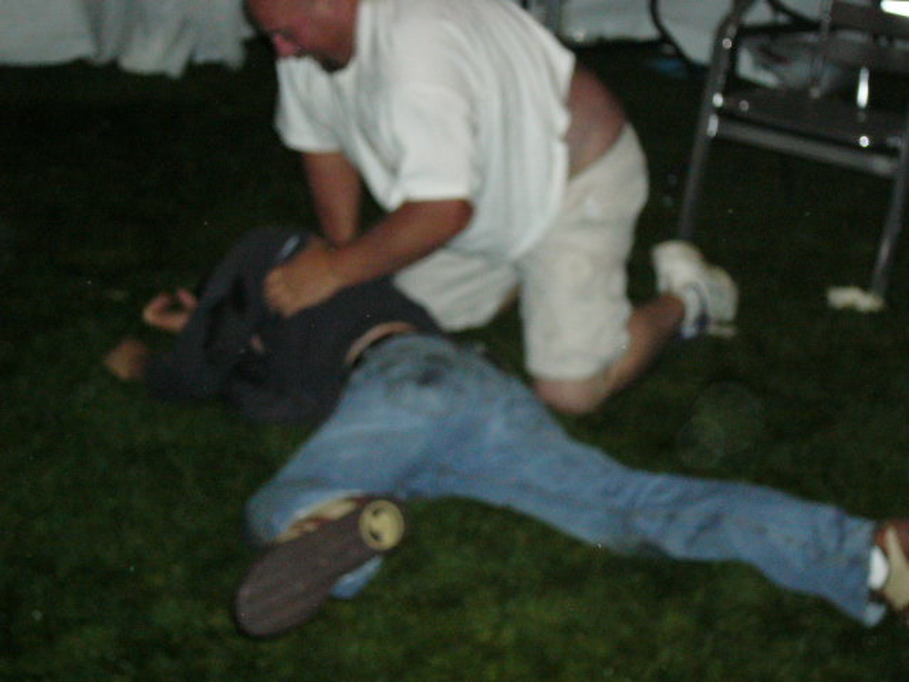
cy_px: 341
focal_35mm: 69
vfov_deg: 21.3
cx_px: 454
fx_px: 1812
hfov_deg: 28.2
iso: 400
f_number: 4
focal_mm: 11.5
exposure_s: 1/60
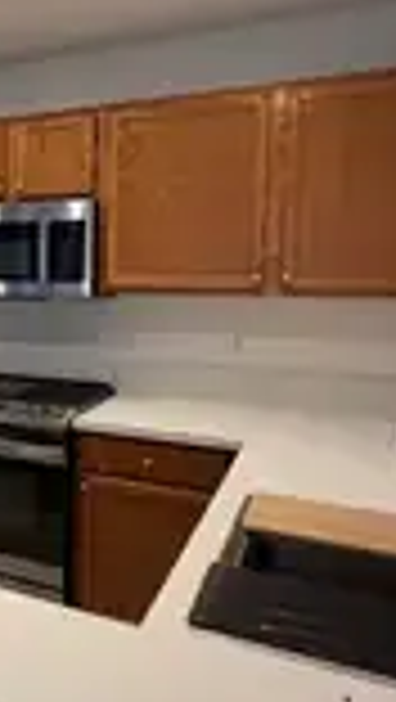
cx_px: -171
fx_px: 726
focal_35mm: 39
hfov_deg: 24.7
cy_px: 306
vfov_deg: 51.4
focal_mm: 2.22
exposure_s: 1/120
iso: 200
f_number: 2.2
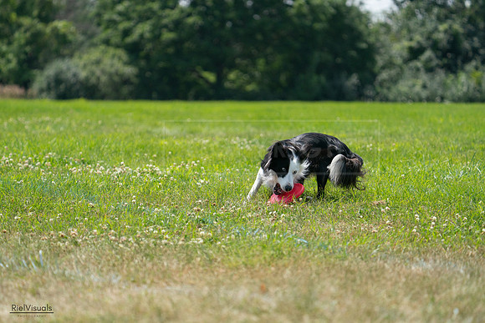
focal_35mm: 207
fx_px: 2789
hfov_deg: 9.9
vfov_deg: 6.6
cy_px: 162
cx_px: 242
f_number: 5.6
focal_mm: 207
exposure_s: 1/4000
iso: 1000
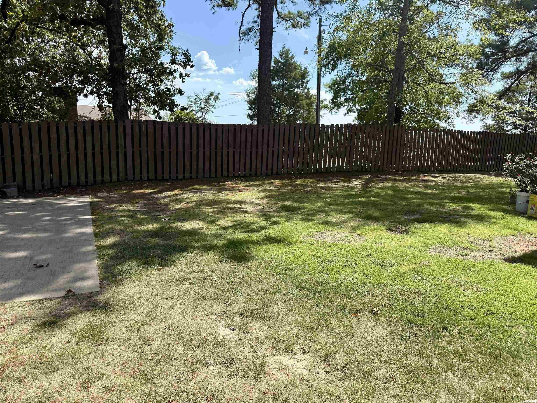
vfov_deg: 56.8
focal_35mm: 24
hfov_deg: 71.6
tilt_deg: -8.8
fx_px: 372
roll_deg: -1.5
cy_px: 202
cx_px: 268
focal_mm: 6.76
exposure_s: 1/3425
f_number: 1.78
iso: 100
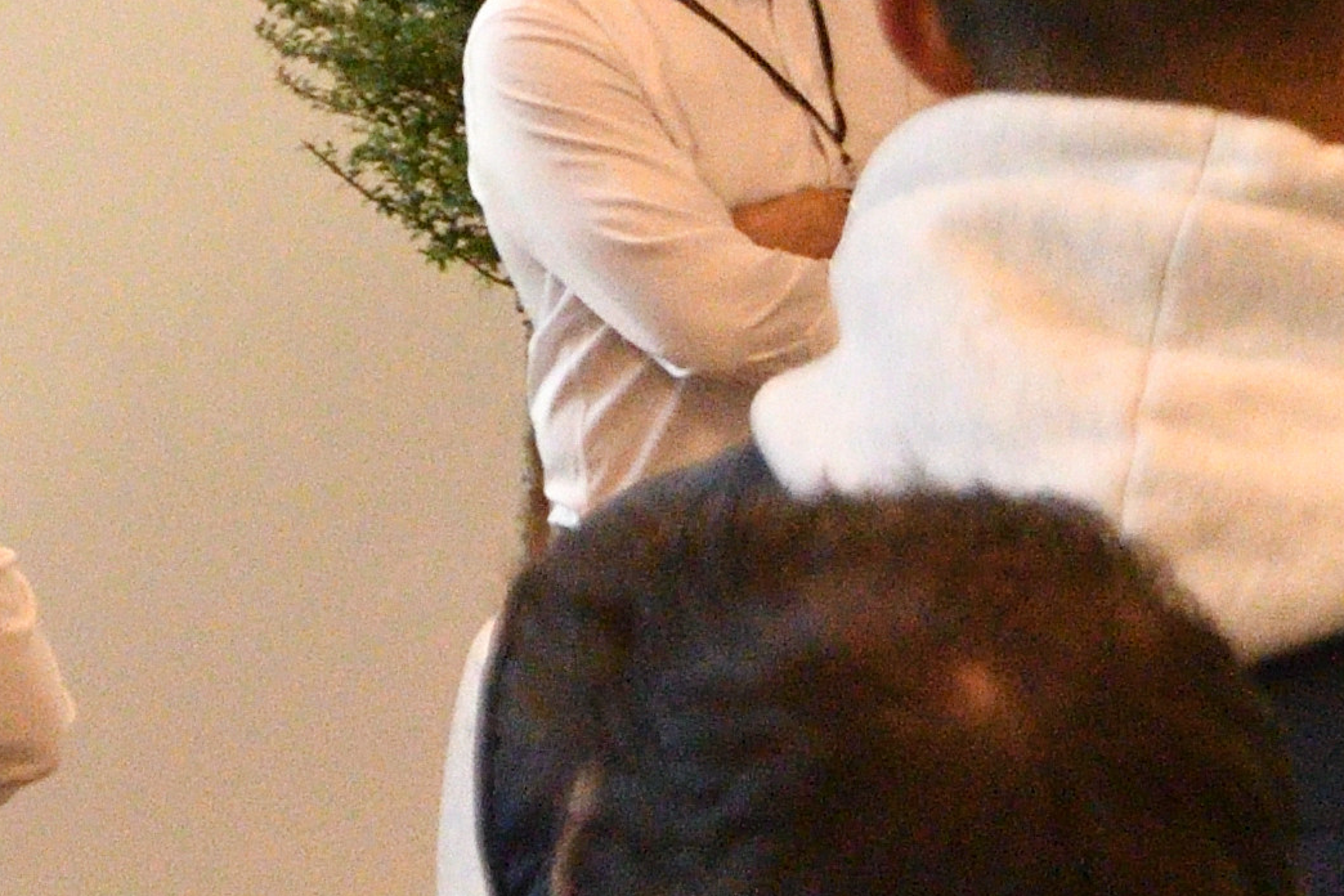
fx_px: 13738
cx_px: 2375
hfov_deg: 5.5
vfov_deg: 3.7
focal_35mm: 368
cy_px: 57
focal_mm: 46
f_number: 5.6
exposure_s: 1/250
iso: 4500
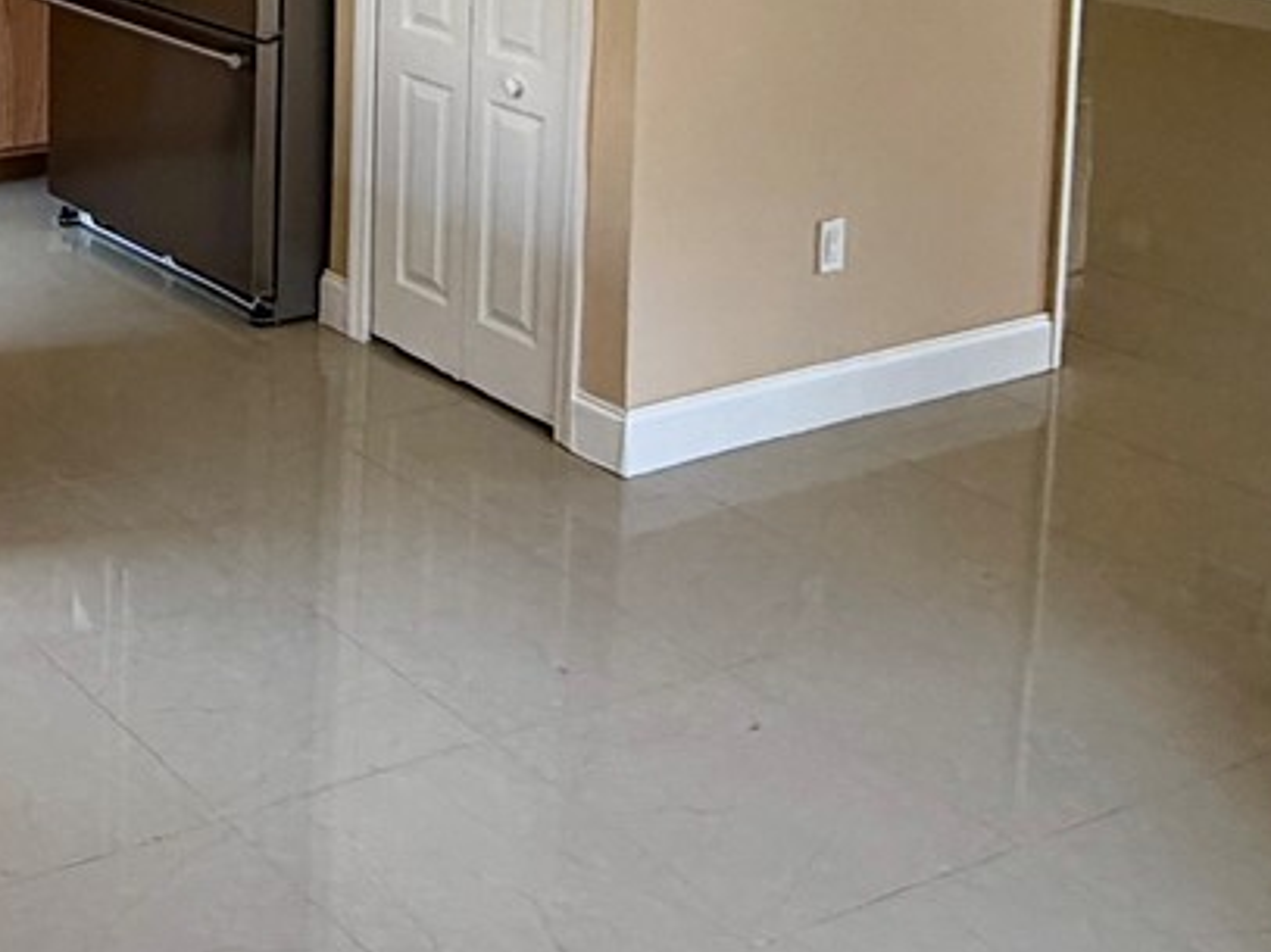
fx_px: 2019
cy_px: -243
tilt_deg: -3.3
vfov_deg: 23.8
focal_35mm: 55
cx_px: -237
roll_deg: +0.2
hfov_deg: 30.1
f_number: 2.2
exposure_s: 1/121
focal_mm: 2.22
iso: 160
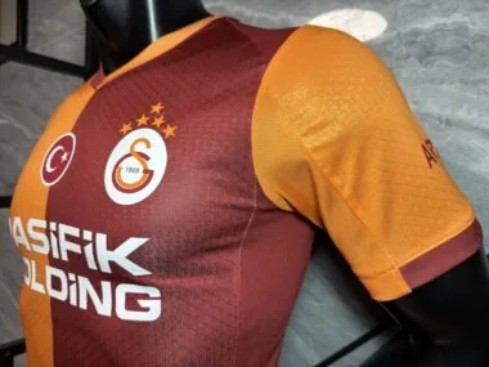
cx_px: 244
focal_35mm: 24
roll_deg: -0.4
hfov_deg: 71.6
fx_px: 339
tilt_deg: +0.9
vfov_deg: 56.8
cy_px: 184
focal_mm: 6.76
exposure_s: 1/100
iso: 160
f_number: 1.78
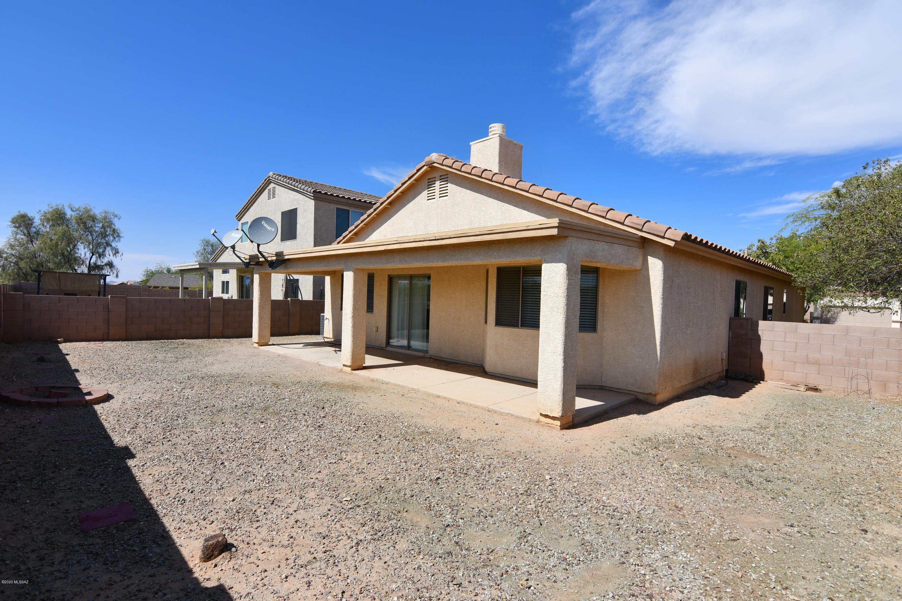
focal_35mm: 16
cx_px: 451
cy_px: 300
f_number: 10
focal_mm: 11
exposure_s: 1/400
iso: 100
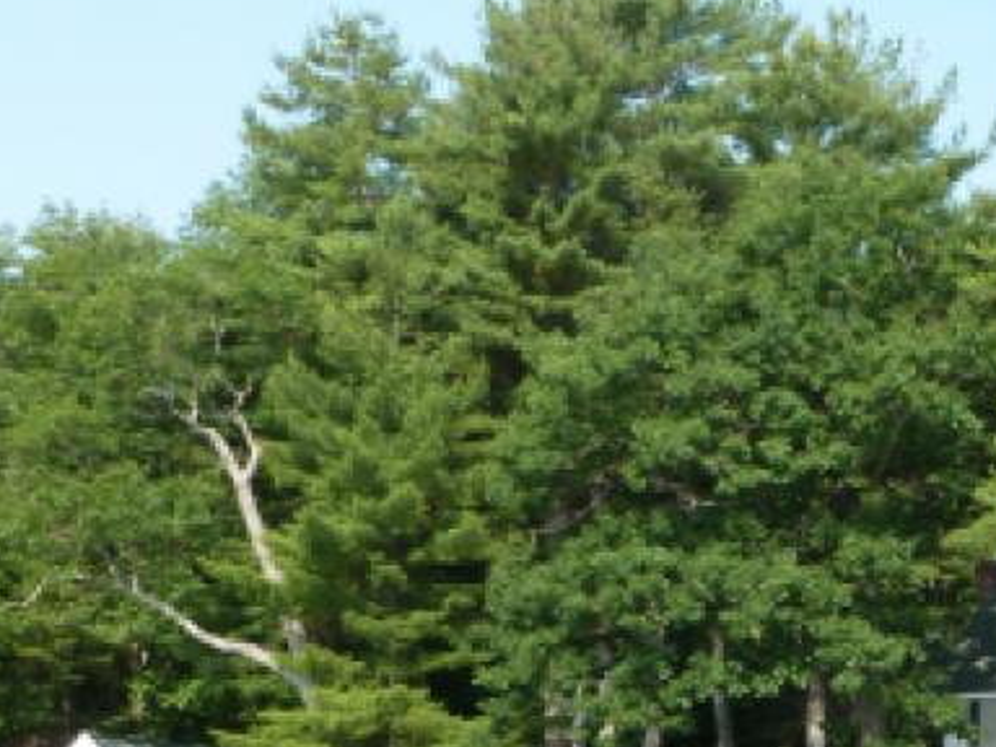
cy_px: 748
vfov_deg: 16.4
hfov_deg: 21.1
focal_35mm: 88
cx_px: 1113
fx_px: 2532
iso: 100
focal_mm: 5.9
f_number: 4
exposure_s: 1/250
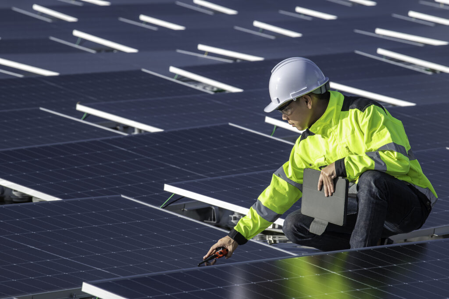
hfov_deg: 10.3
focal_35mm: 200
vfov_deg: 6.9
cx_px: 224
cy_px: 150
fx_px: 2492
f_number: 8
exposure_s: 1/250
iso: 100
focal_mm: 200
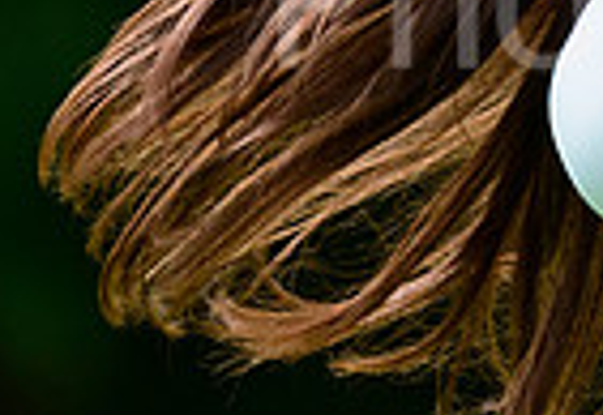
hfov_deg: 0.9
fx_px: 36790
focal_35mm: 2175
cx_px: 572
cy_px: -463
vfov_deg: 0.6
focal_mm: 400
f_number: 6.3
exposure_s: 1/2000
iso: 800
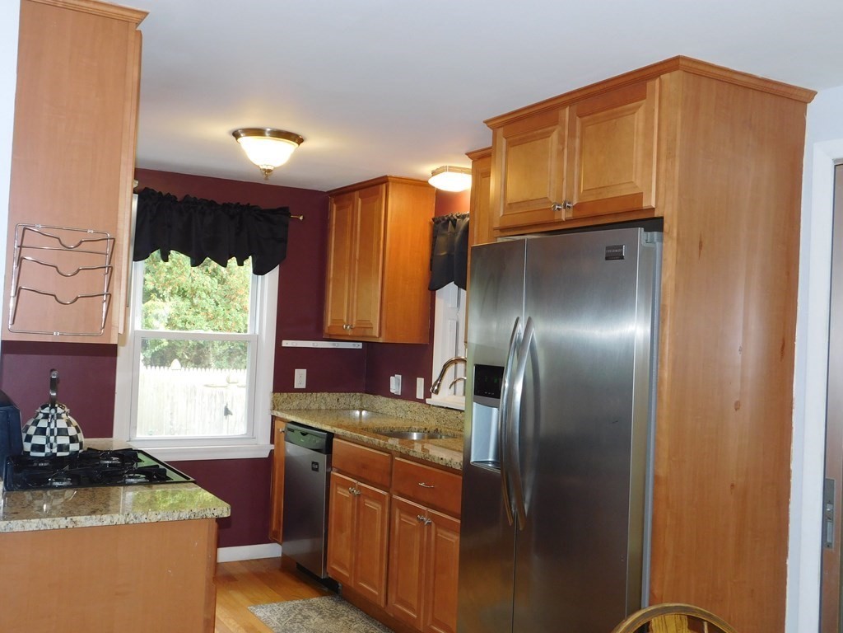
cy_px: 316
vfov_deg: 39.7
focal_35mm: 36
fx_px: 877
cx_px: 422
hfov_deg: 51.4
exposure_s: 1/30
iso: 200
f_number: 3.5
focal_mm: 6.3
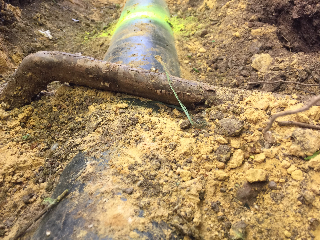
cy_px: 120
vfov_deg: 48.2
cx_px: 160
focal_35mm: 29
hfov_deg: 61.7
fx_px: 268
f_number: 2.2
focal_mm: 4.15
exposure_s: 1/17
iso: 50
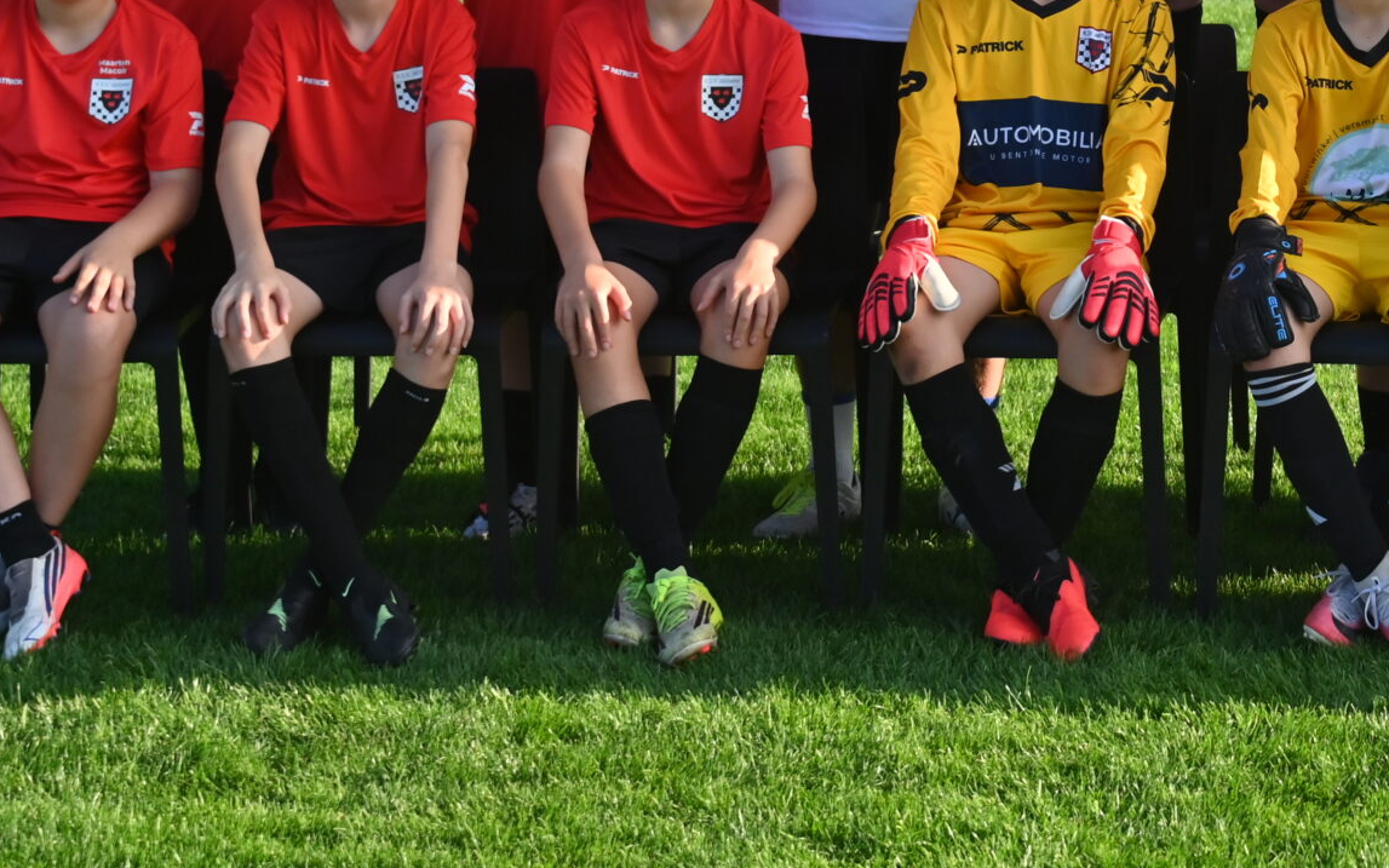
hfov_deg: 16.5
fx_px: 4732
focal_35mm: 125
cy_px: -127
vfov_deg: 10.3
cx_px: 1186
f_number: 5
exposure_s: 1/1250
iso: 400
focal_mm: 55
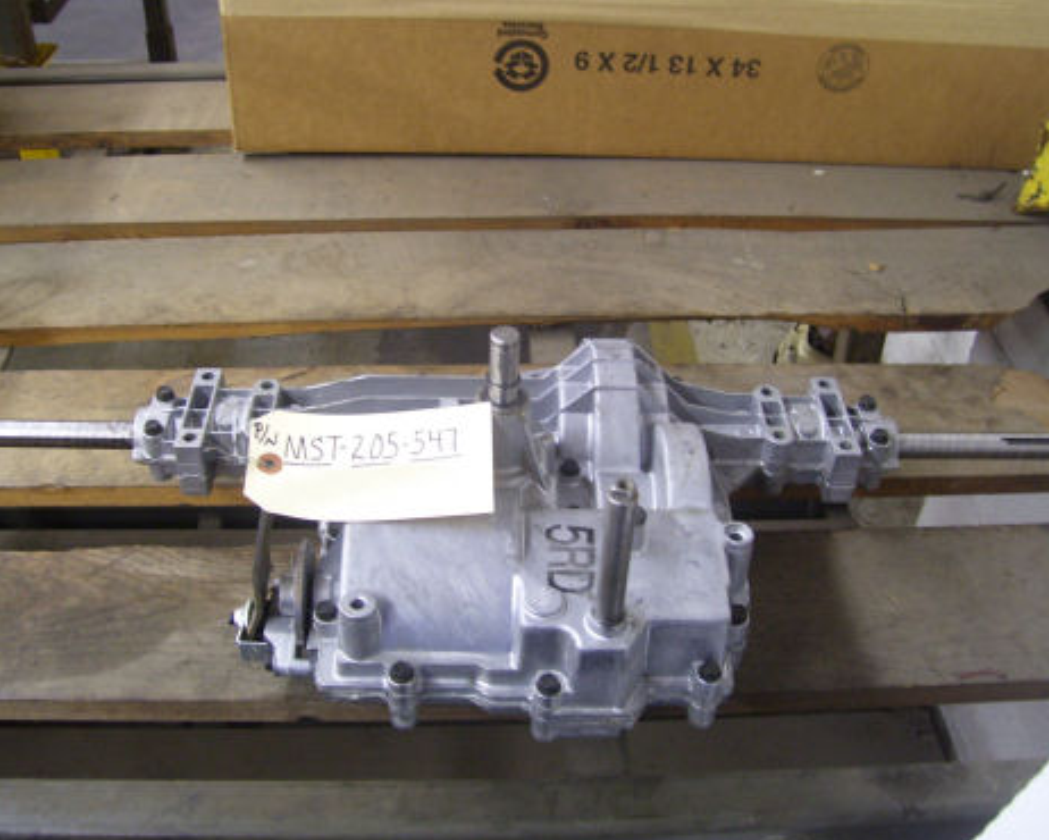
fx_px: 1180
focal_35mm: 38
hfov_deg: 47.9
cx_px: 493
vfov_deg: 39.2
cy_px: 423
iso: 160
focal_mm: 6
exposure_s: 1/10
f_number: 2.7
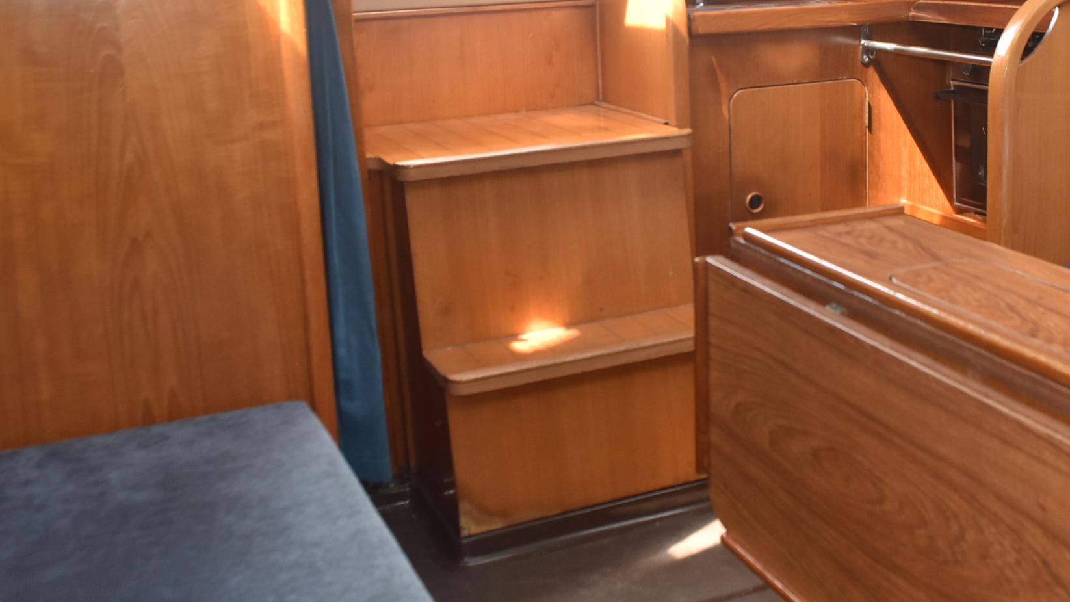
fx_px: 1220
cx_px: 735
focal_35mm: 43
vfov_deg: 27.2
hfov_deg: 46.4
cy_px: 119
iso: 720
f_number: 5.6
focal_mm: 18
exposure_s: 1/125
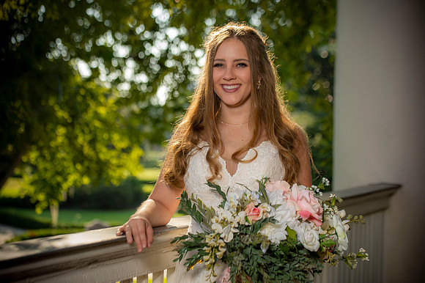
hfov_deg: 24.8
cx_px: 212
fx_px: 967
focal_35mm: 82
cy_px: 142
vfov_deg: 16.6
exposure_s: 1/250
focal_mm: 82
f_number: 4.5
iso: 100
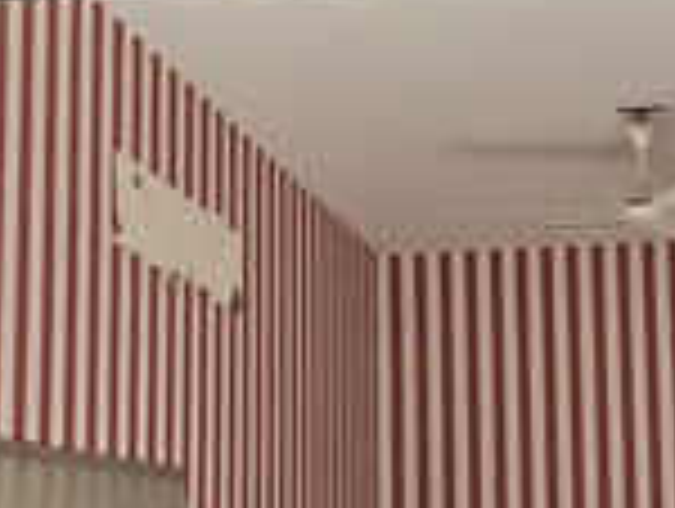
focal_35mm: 70
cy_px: 456
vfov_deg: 20.6
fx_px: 1367
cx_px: 637
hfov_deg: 26.6
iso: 40
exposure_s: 1/688
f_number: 1.8
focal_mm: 5.54
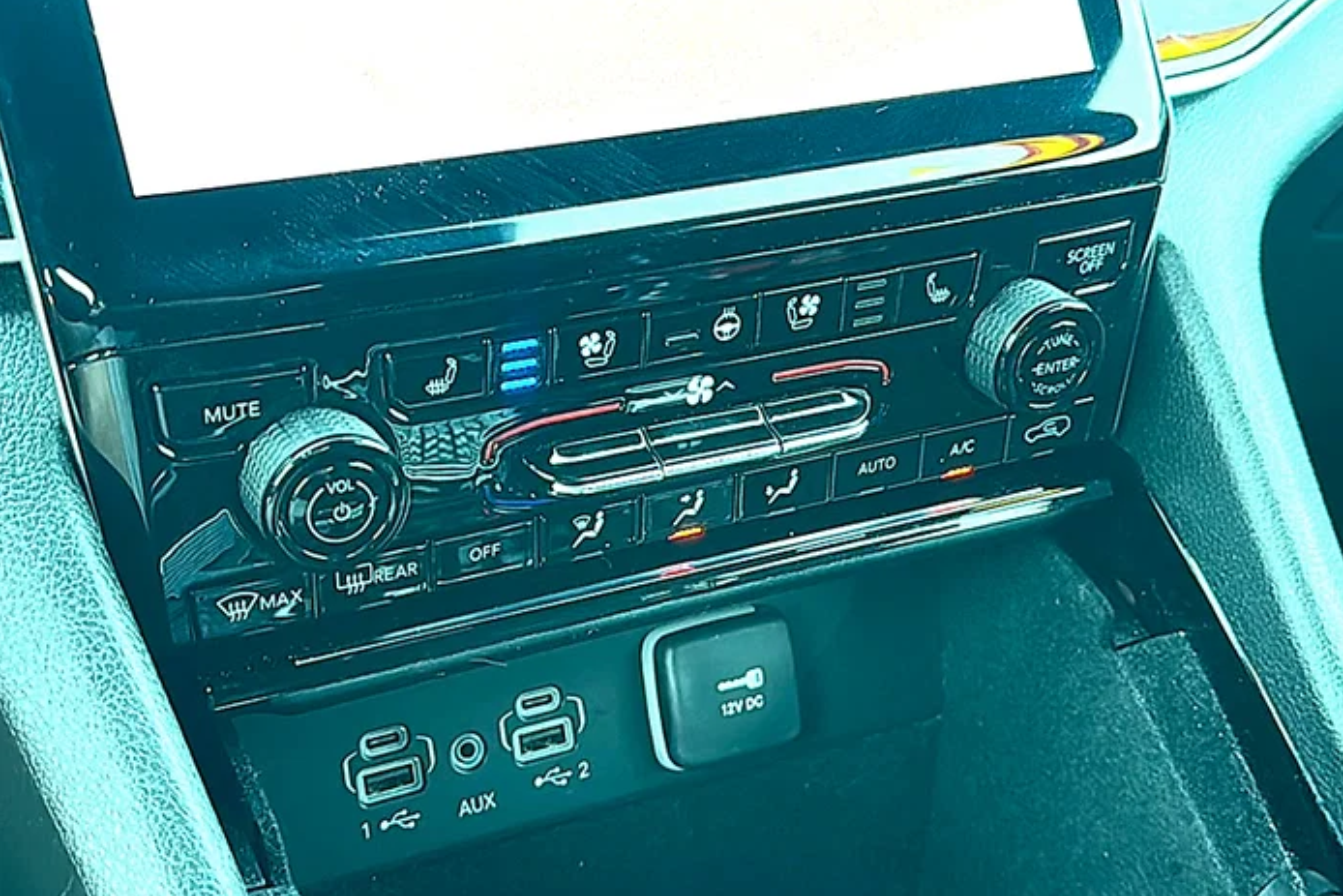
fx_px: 1604
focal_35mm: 43
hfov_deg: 45.4
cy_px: 498
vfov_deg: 31.2
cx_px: 673
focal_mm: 6.86
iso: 160
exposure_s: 1/80
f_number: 1.78
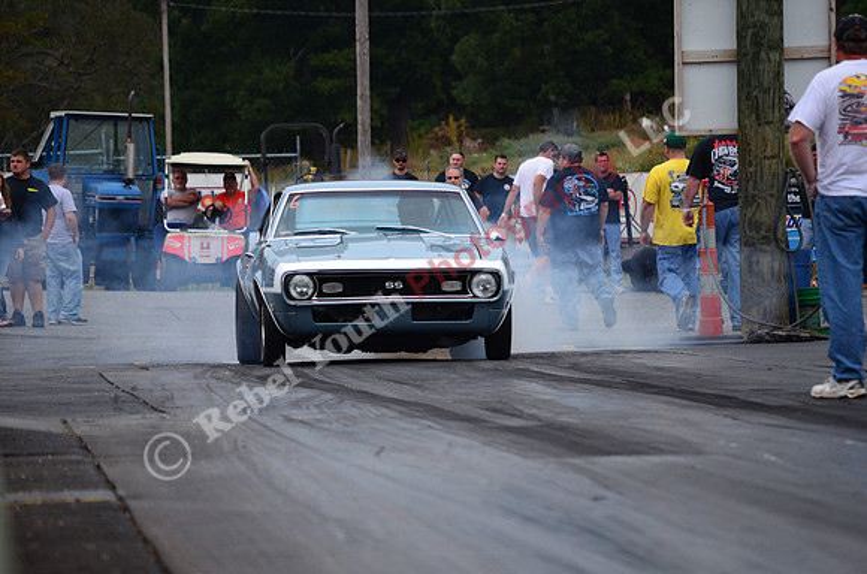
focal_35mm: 300
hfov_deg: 6.9
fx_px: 7209
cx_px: 434
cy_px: 287
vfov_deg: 4.6
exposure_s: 1/2500
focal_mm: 200
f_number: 6.3
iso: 1000
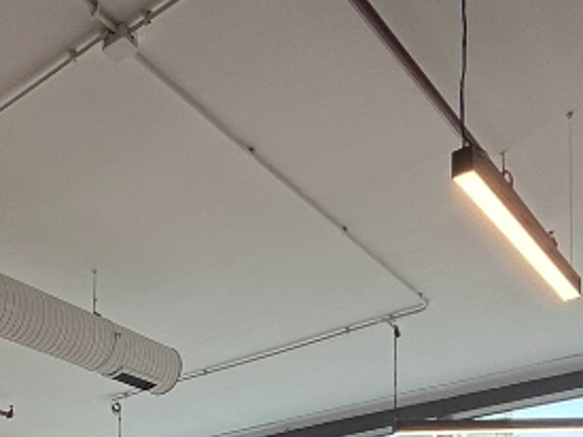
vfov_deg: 22.7
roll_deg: +0.9
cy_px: 672
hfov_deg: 34.0
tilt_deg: +0.3
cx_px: -11
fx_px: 859
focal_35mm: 51
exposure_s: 1/99
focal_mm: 2.22
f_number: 2.2
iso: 50
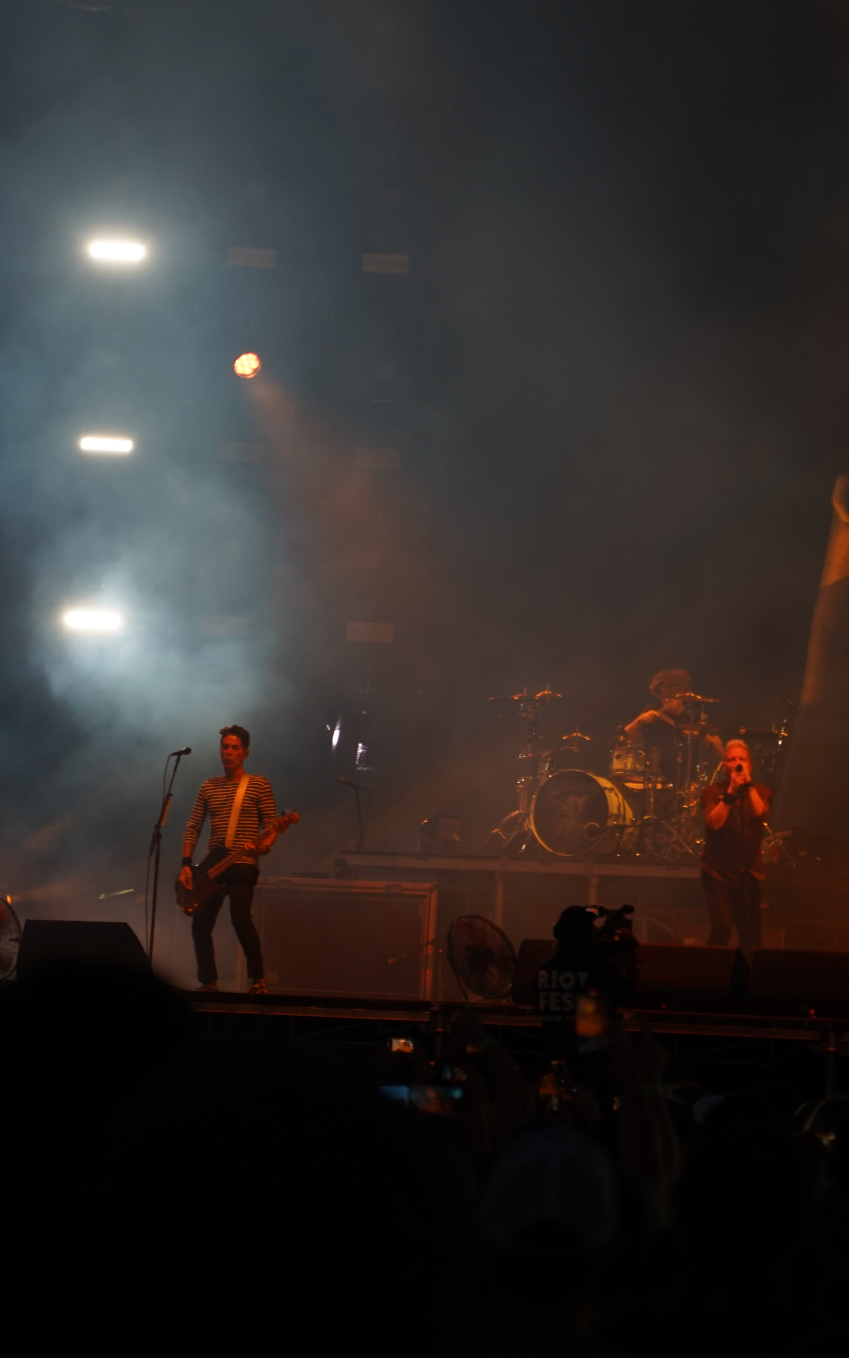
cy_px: 679
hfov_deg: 8.1
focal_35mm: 161
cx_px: 791
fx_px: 5959
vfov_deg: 13.0
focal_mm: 105
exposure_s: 1/125
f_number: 4
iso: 400
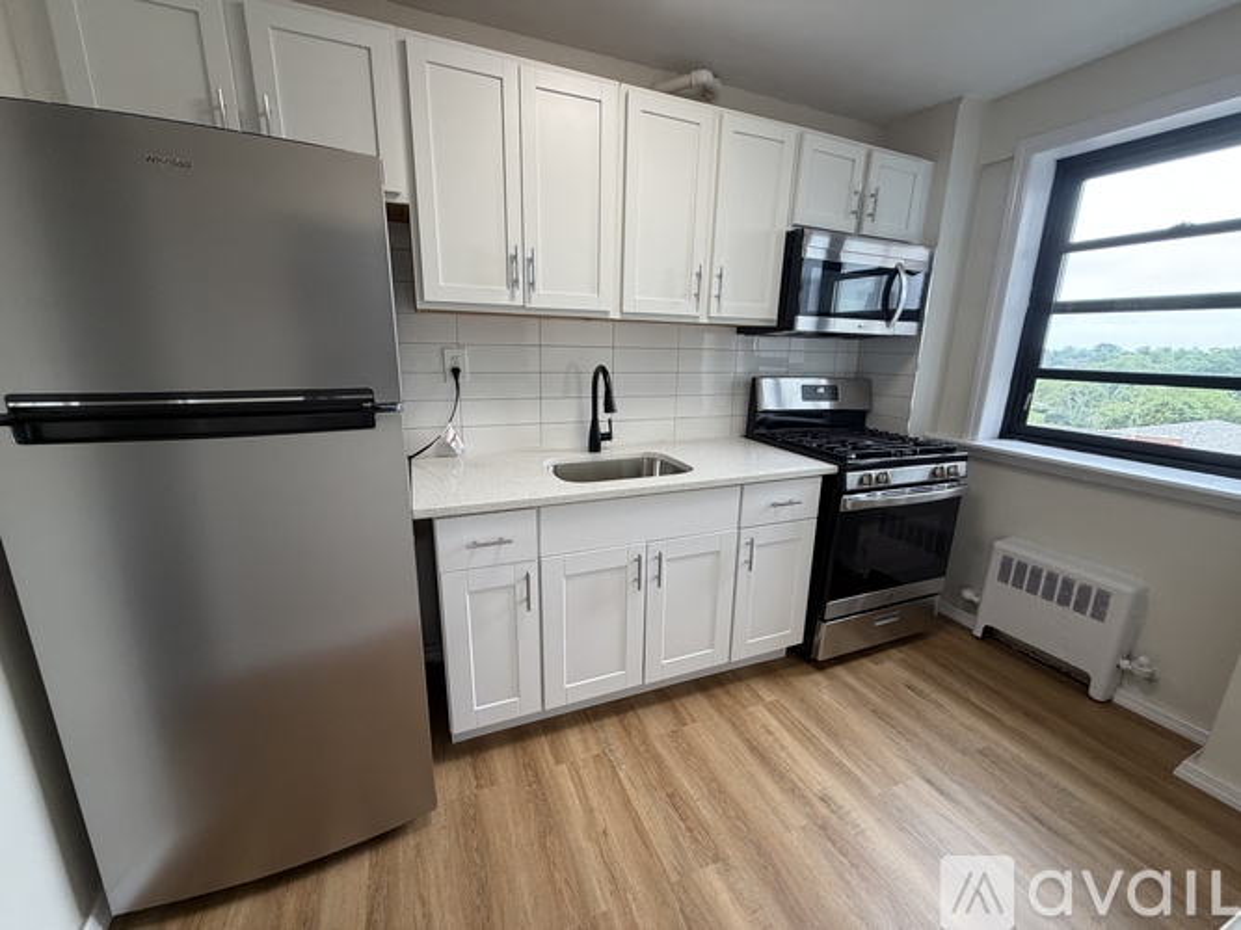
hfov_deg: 102.1
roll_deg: -1.3
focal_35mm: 14
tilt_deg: -14.0
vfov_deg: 85.7
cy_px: 465
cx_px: 620
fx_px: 502
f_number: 2.2
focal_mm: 2.22
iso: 200
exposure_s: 1/120
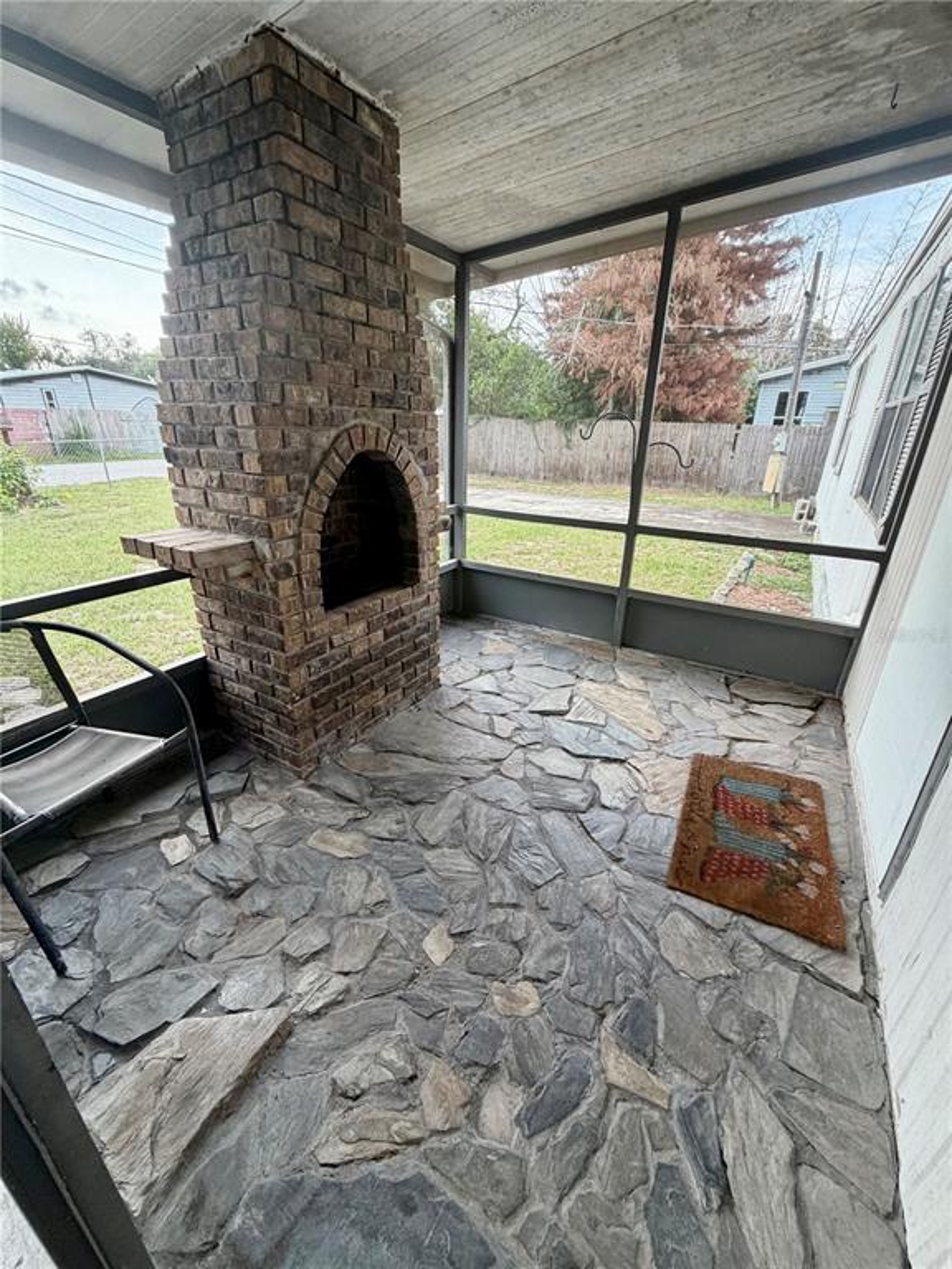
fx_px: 513
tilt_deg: -21.6
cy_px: 634
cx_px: 476
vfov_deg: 102.1
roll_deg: -1.7
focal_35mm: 14
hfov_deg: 85.7
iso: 160
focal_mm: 2.22
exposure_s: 1/121
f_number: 2.2
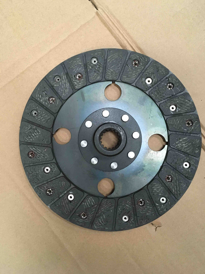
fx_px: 229
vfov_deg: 61.7
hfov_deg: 48.2
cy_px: 137
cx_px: 102
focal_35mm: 29
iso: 250
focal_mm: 4.15
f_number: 2.2
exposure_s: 1/17
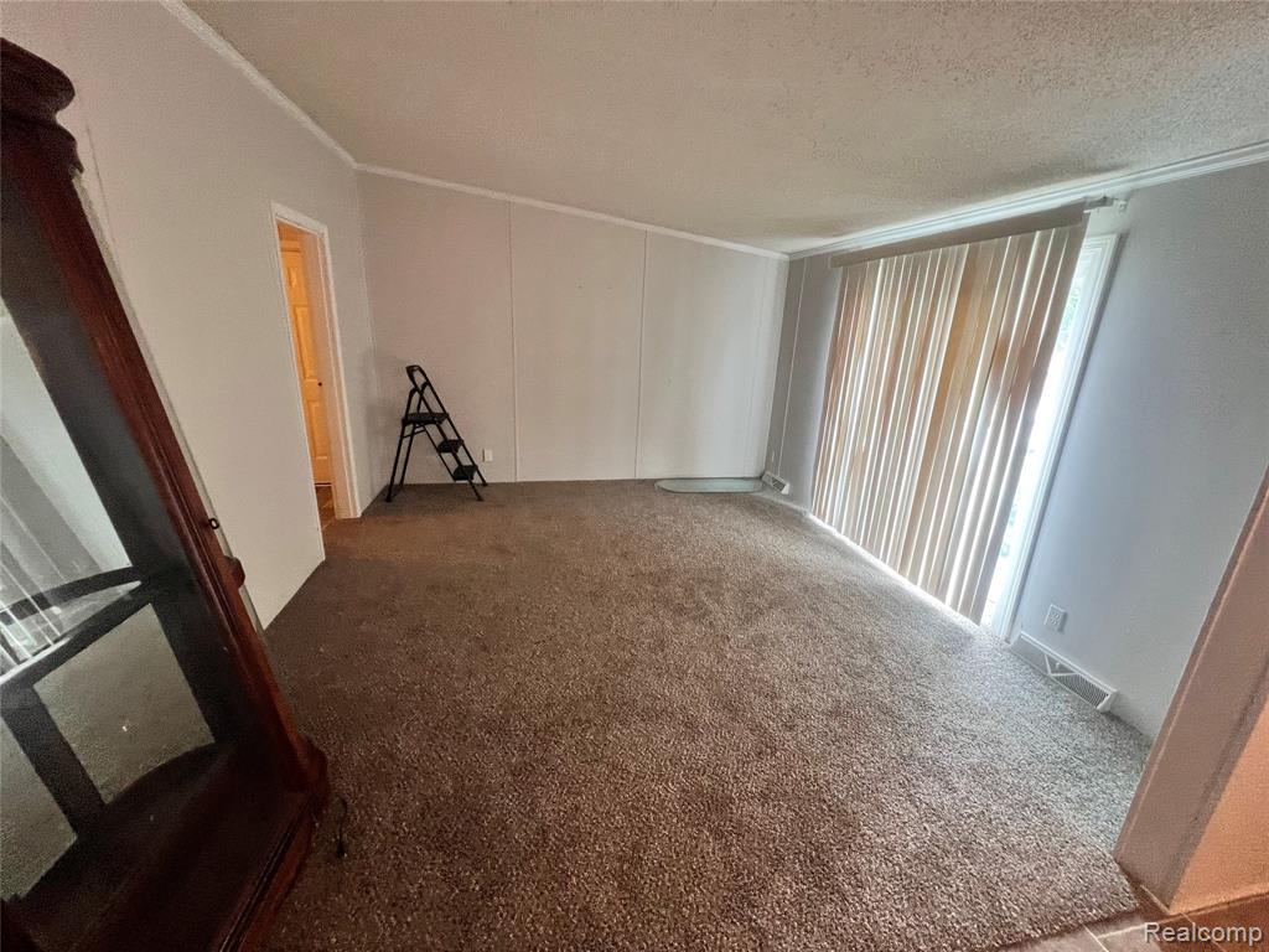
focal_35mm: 13
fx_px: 477
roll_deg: -2.6
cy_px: 476
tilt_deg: -16.8
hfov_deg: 106.2
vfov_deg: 89.9
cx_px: 634
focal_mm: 1.57
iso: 200
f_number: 1.8
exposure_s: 1/120
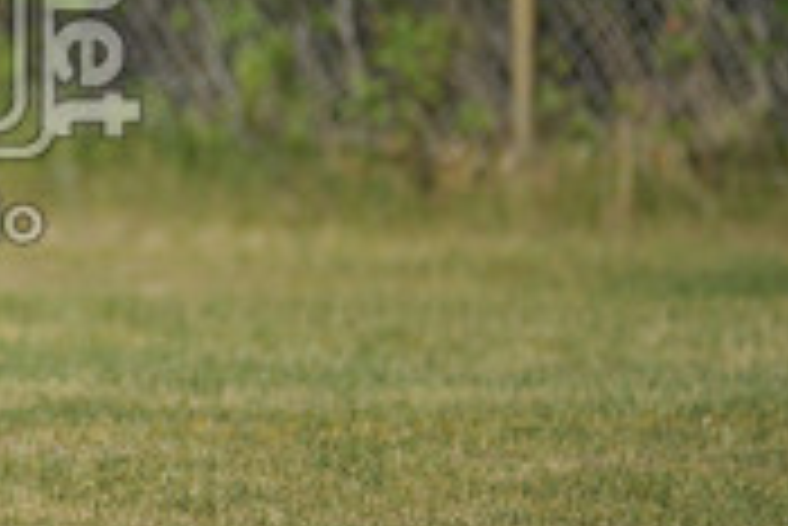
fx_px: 29004
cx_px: -441
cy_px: 54
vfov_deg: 1.0
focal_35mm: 1324
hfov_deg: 1.6
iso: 640
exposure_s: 1/4000
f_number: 4
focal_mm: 400
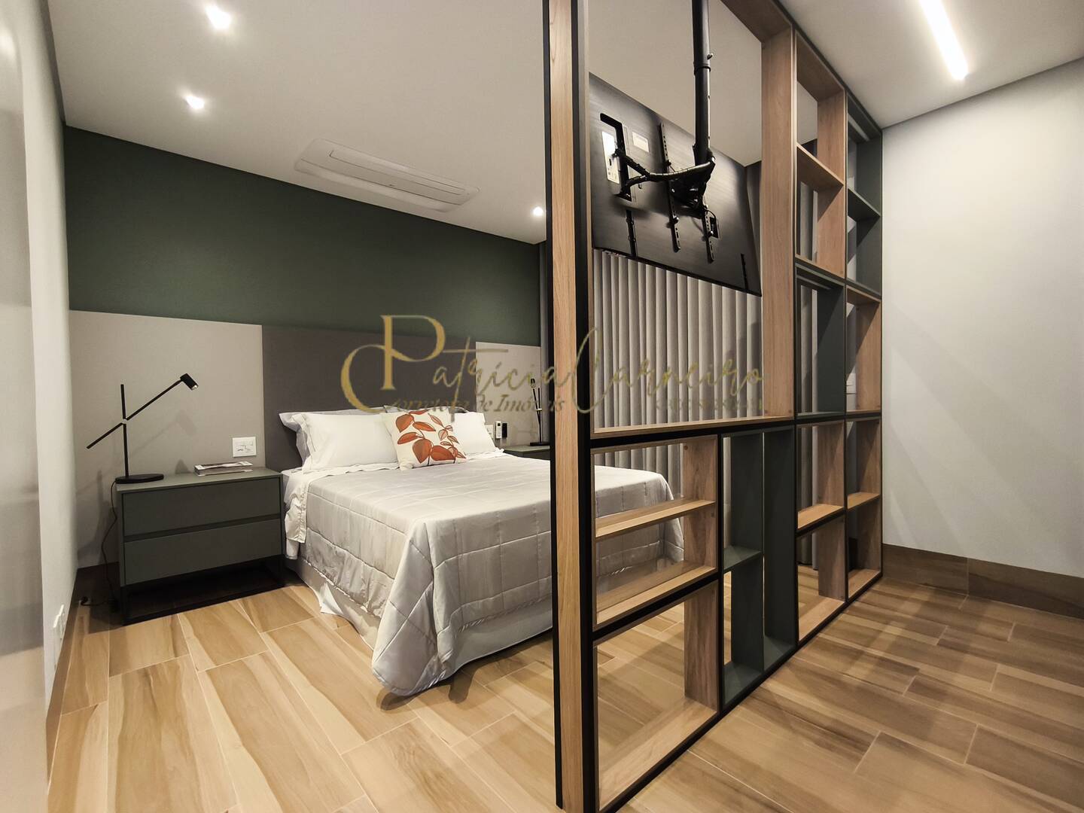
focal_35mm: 16
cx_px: 542
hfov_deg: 94.5
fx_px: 501
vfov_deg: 78.1
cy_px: 406
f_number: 2.2
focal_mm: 1.65
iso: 400
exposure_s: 1/30
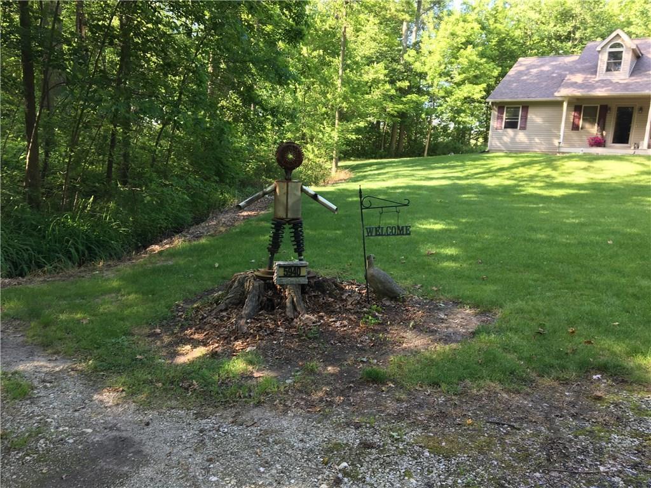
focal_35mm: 29
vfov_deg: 48.2
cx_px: 326
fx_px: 545
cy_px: 244
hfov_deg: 61.7
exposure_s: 1/60
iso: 25
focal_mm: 4.15
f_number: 2.2
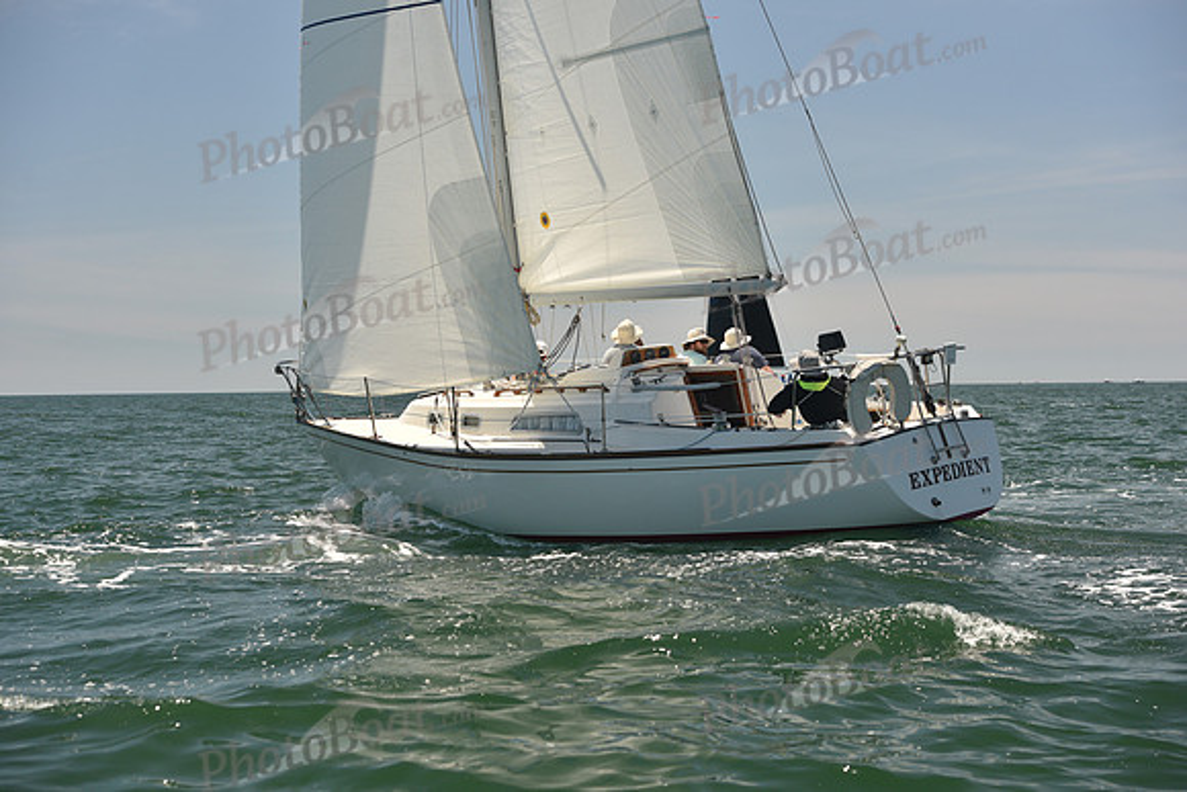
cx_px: 594
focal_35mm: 70
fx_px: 2308
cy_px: 396
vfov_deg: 19.5
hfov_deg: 28.8
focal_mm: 70
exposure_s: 1/800
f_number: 5.6
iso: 250
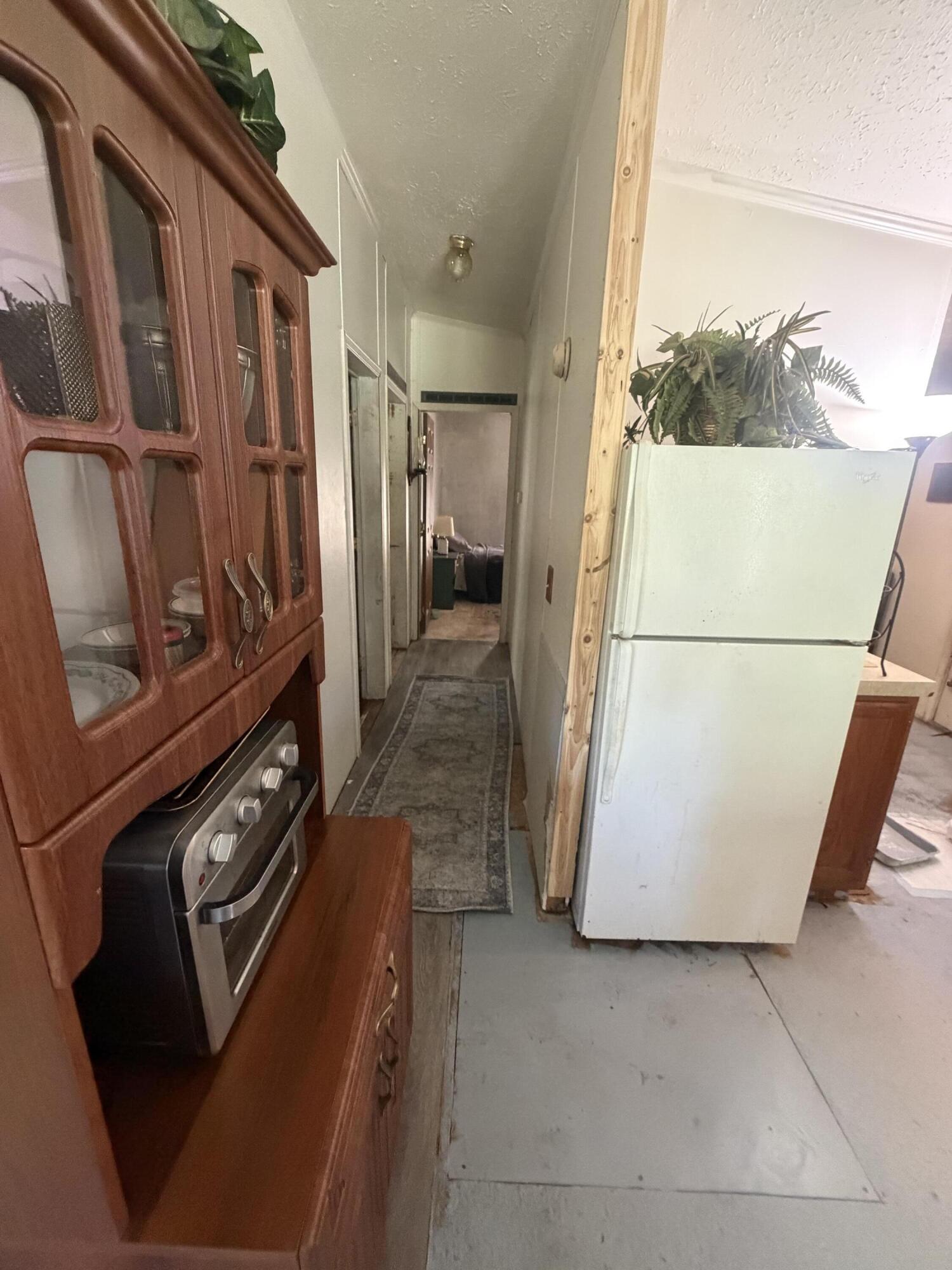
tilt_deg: -15.5
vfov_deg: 102.1
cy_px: 635
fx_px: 513
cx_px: 476
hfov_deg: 85.7
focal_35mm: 14
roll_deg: -3.2
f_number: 2.2
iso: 640
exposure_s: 1/60
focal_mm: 2.22
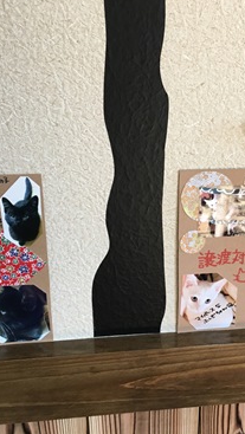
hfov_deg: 27.5
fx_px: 496
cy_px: 213
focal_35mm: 43
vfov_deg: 47.3
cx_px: 169
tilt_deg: -22.2
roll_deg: -0.4
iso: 100
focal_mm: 4.15
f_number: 2.2
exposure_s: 1/30
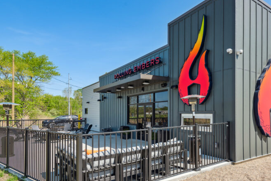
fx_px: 188
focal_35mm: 25
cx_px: 175
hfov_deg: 69.9
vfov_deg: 50.8
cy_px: 113
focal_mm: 16
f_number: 9.5
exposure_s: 1/125
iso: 100
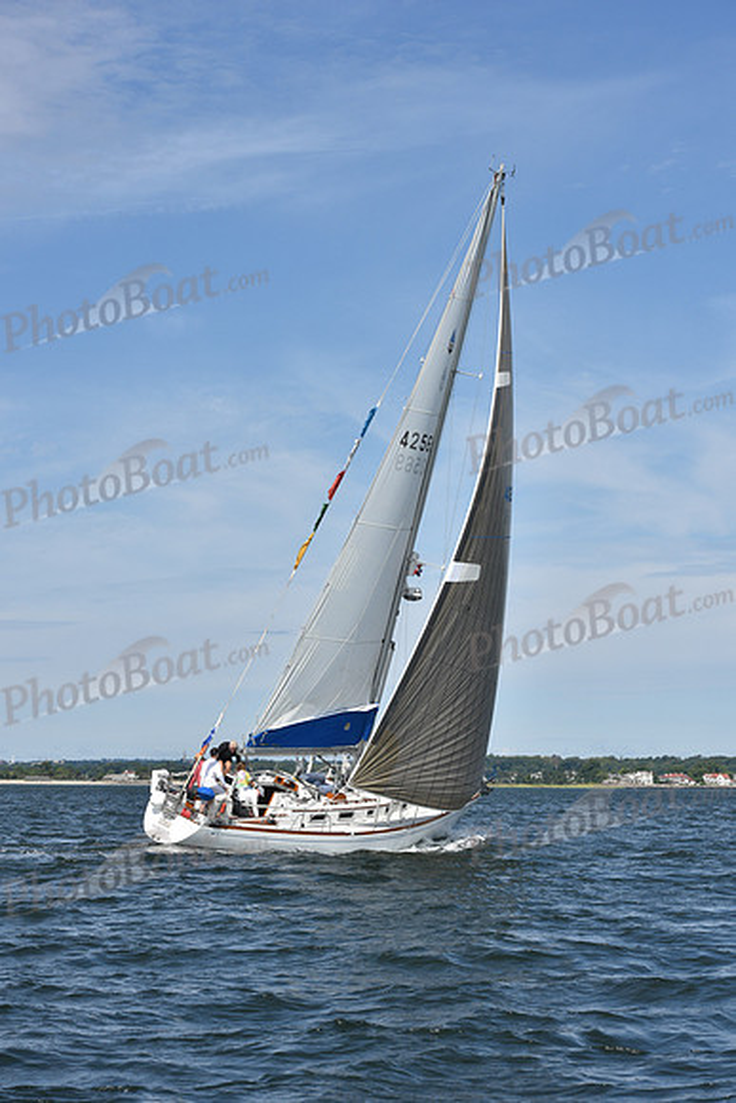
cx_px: 368
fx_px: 2145
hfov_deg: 19.5
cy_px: 552
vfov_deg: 28.8
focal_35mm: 70
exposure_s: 1/1000
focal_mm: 70
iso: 320
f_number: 10
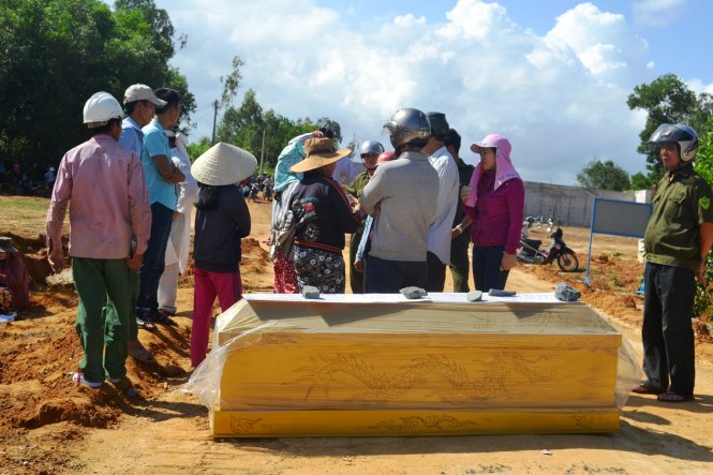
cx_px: 356
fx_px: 950
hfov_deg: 41.1
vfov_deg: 28.1
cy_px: 238
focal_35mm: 48
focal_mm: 32
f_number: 8
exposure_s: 1/250
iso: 100
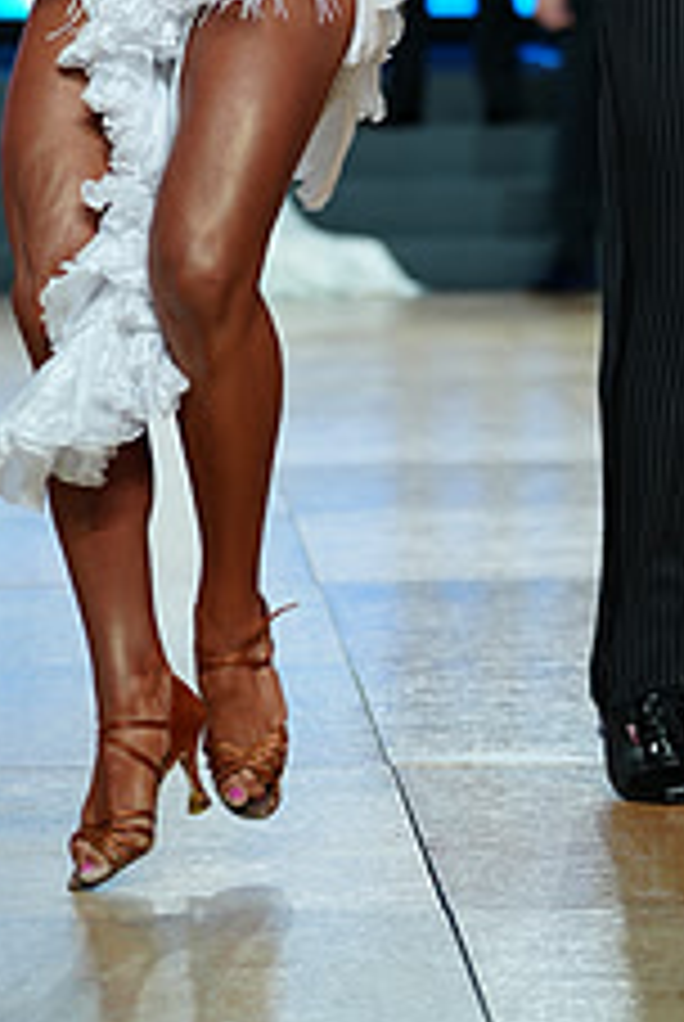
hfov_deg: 5.9
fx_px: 6677
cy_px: -252
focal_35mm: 235
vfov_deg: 8.6
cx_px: 475
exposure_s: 1/400
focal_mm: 92
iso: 320
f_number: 2.8
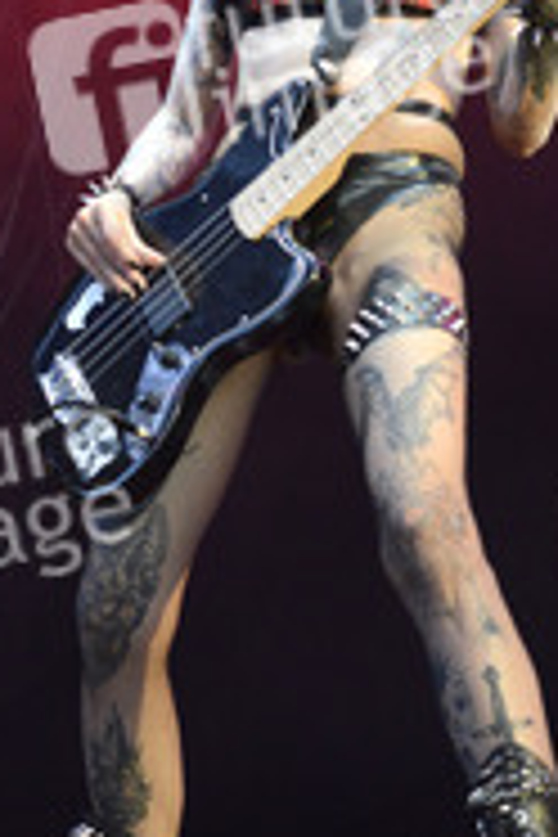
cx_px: 392
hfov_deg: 13.3
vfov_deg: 19.8
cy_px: 292
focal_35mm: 103
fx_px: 2395
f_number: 5.6
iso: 3200
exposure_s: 1/250
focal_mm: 48
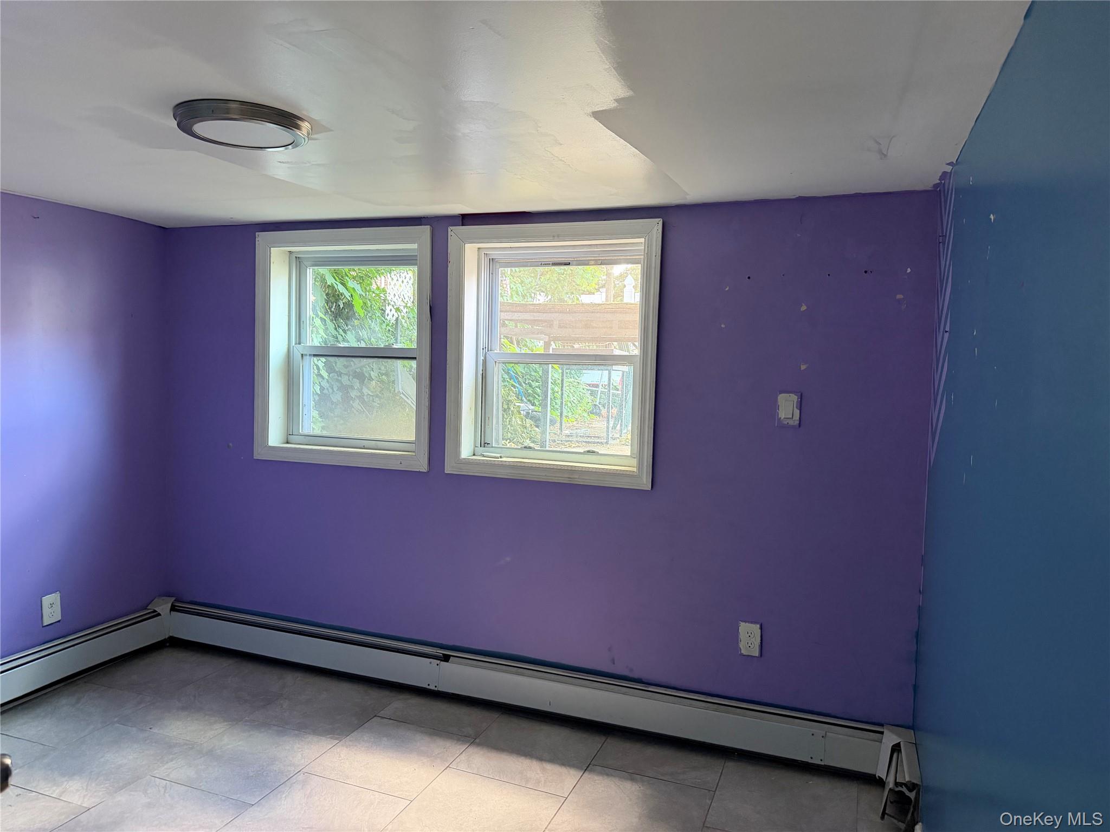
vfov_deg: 56.8
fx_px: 770
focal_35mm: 24
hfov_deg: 71.6
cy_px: 416
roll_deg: -0.6
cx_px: 555
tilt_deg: -4.1
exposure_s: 1/60
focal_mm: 6.76
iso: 500
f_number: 1.78
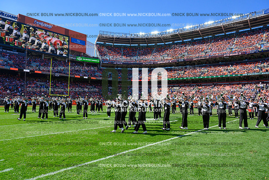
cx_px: 134
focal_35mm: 24
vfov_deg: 53.2
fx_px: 179
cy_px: 90
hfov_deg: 73.7
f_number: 8
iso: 1000
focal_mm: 24
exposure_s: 1/2500
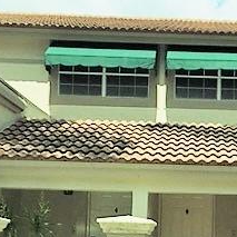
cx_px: 218
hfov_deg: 21.9
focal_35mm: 77
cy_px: 205
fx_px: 596
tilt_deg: +3.5
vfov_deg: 22.0
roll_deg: -1.4
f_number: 2.2
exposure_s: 1/3597
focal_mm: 4.15
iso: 32
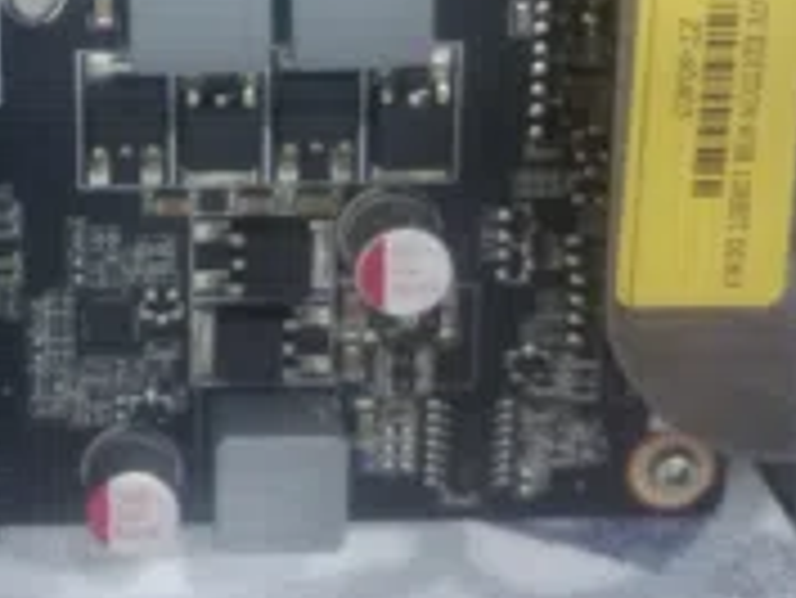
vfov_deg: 15.6
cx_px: -58
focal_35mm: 94
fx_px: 2163
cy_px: 72
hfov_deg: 20.0
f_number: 1.8
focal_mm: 4.75
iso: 925
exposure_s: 1/33.3
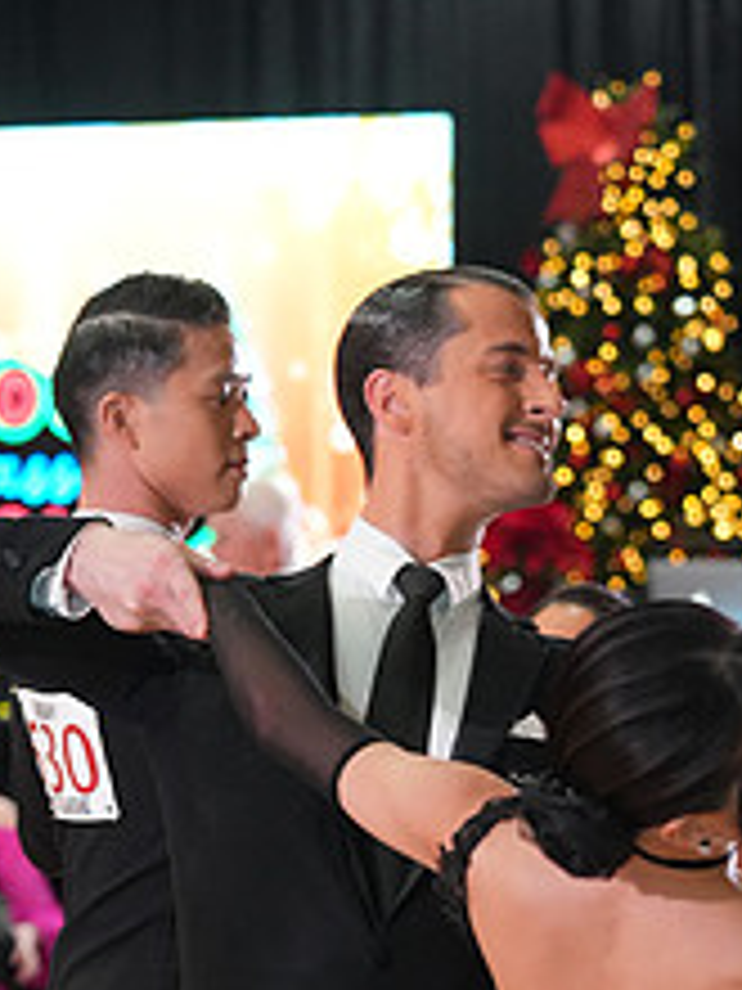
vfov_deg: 7.7
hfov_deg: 5.8
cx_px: 654
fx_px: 7259
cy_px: 1224
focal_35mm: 254
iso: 3200
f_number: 4
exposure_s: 1/200
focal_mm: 100
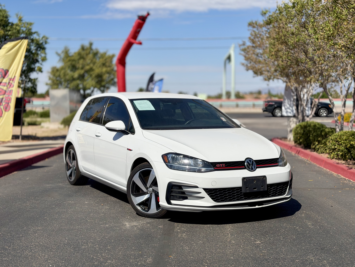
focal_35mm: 48
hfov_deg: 39.7
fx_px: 492
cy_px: 134
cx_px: 178
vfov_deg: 30.3
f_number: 1.78
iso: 64
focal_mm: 6.76
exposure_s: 1/13333
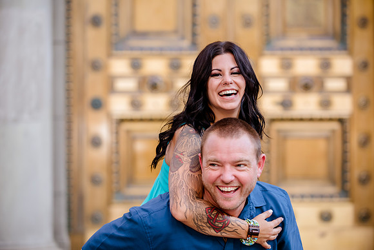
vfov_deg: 12.0
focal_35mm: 114
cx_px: 191
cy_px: 125
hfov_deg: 17.9
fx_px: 1187
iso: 500
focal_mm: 105
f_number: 2.8
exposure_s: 1/250
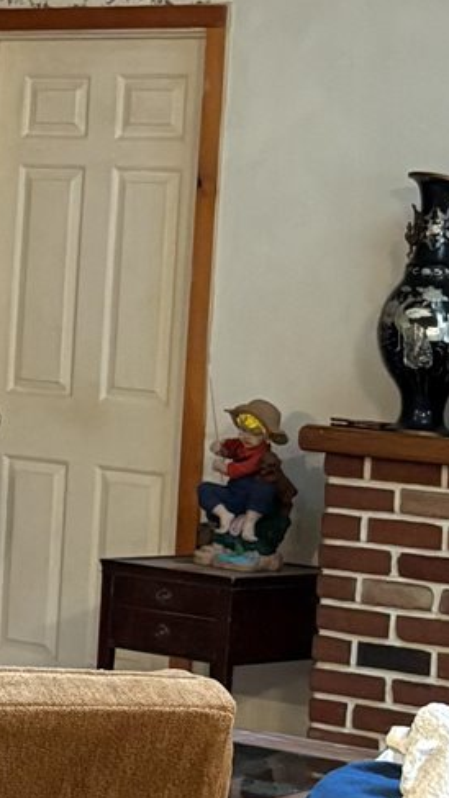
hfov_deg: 8.7
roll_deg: -3.1
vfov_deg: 16.0
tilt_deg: +0.2
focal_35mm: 134
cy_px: 282
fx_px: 2836
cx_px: -383
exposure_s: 1/60
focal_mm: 5.96
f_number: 1.6
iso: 400
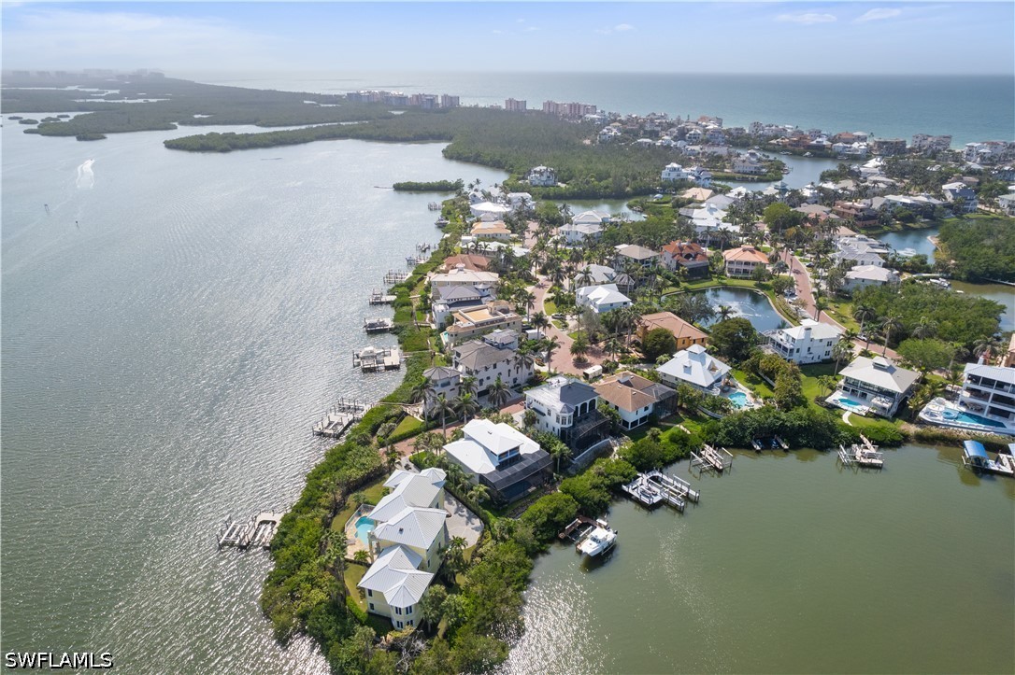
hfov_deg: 78.6
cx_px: 508
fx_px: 620
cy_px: 338
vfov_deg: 57.2
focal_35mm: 22
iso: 100
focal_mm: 8.38
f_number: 2.8
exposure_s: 1/2500
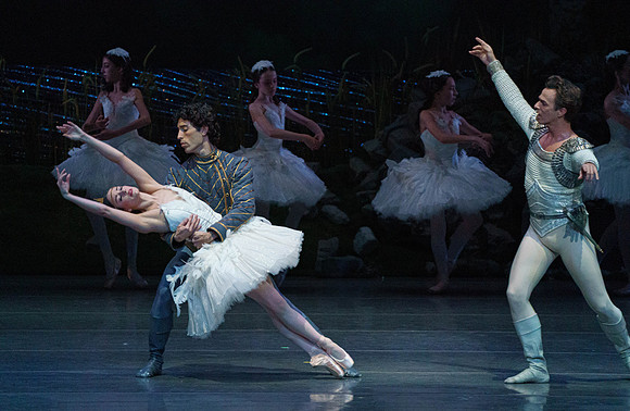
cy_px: 217
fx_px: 6898
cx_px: 305
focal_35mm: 397
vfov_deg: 3.4
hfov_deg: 5.2
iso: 8000
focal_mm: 382
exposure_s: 1/250
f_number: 5.6
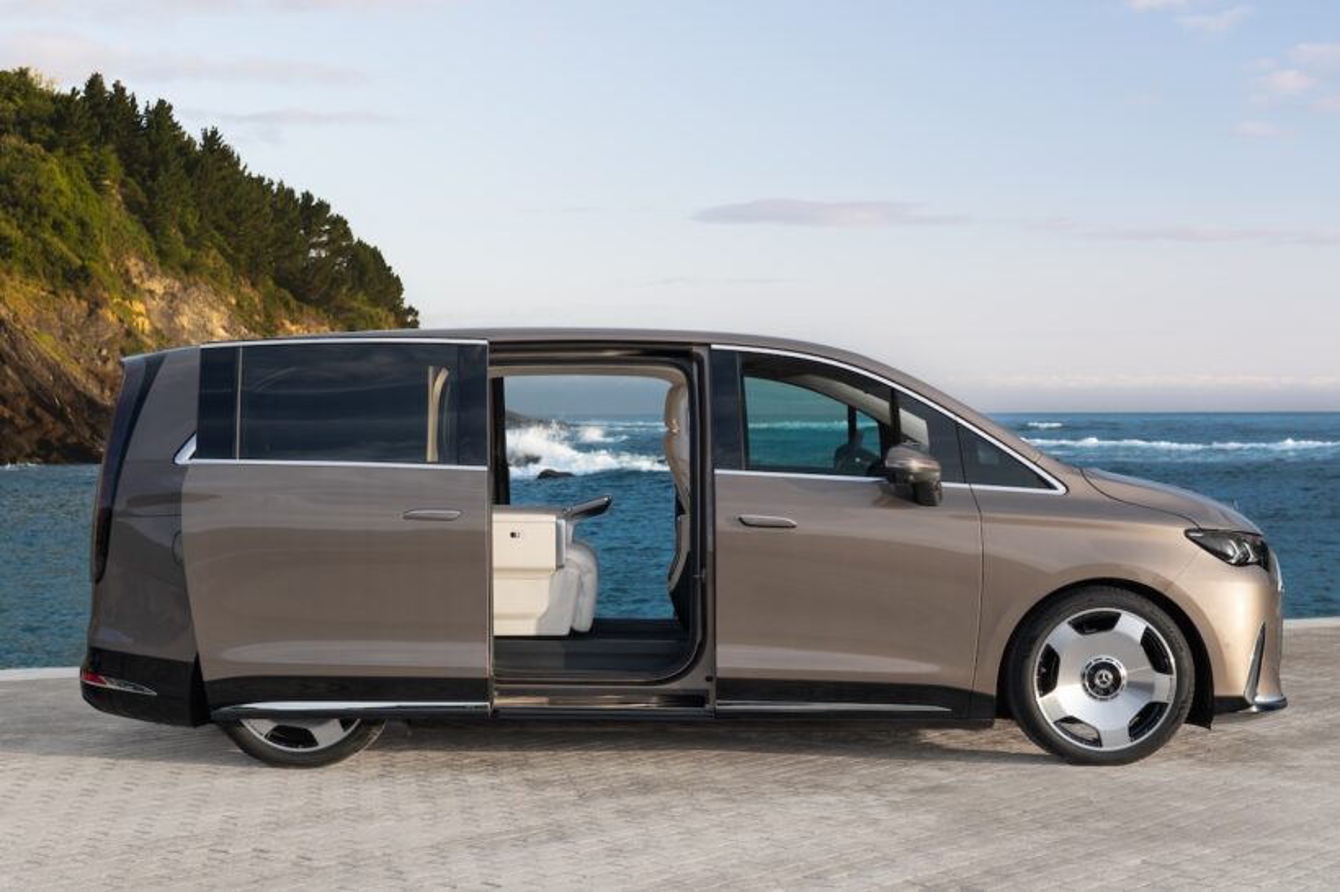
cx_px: 670
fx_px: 2083
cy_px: 446
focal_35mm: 56
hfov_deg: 35.7
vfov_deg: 24.2
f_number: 6.3
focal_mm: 56
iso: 100
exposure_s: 1/100
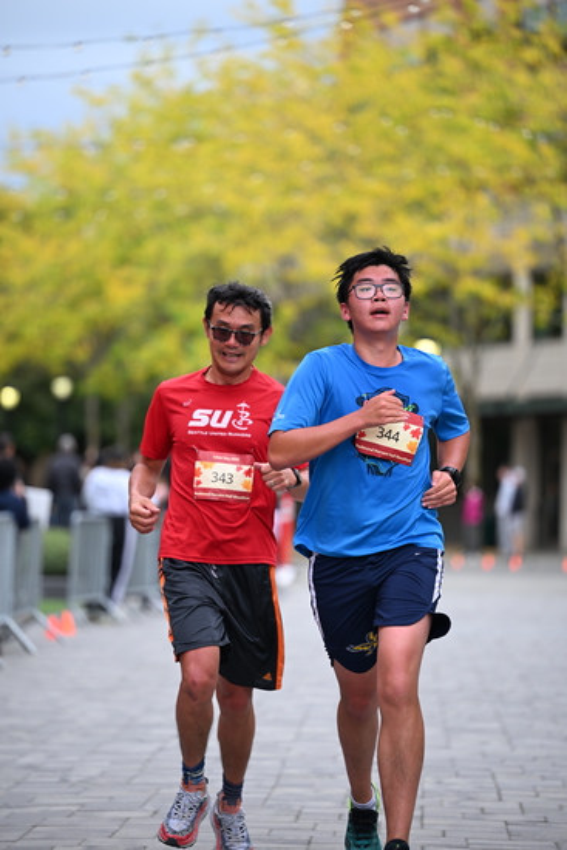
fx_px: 3777
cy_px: 425
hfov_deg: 8.6
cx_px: 284
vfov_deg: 12.8
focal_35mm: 160
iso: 640
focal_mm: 160
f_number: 2.8
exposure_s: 1/2000
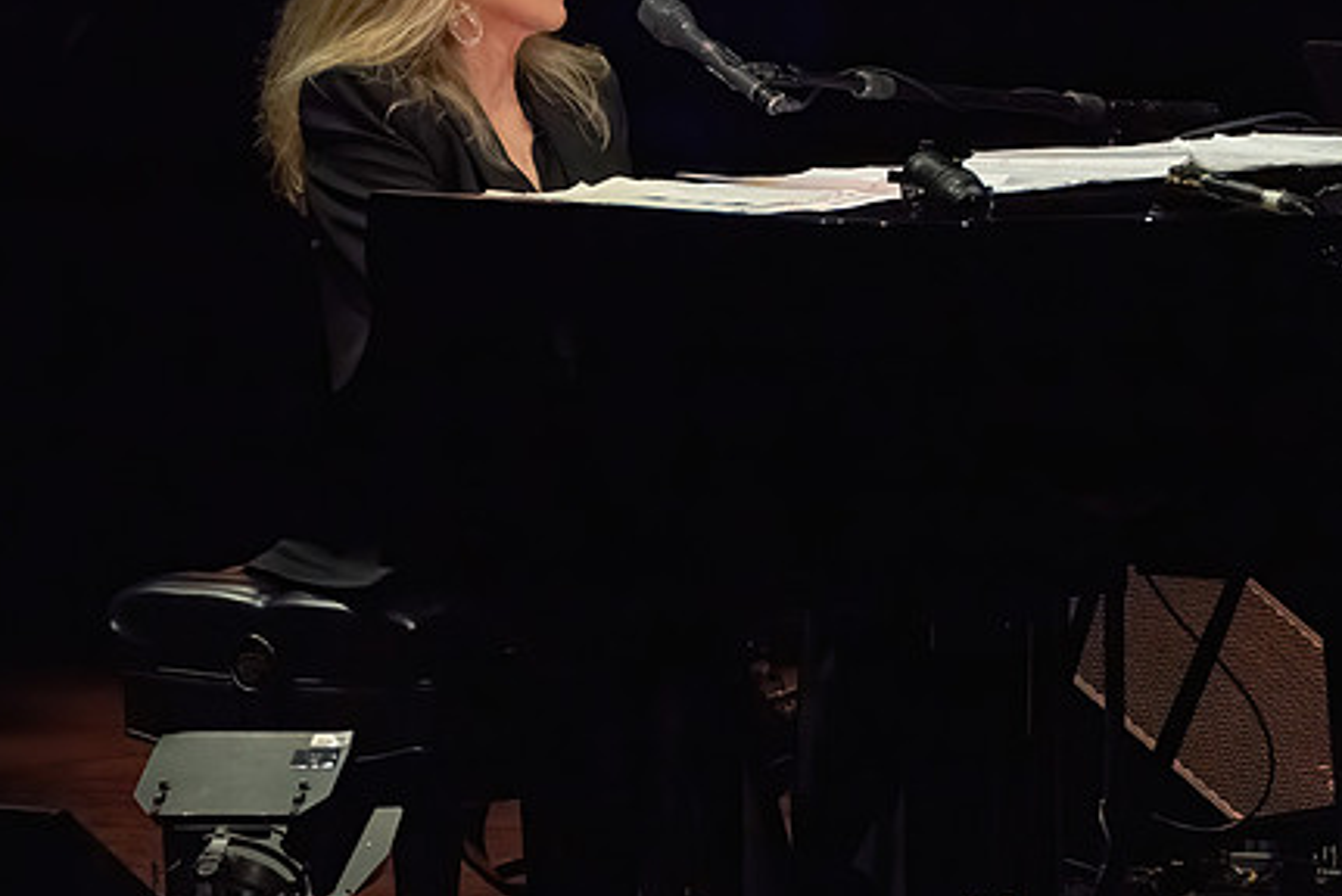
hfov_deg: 3.0
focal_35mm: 682
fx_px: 25440
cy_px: 477
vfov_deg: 2.0
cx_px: 1057
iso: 20000
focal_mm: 400
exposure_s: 1/320
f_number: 8
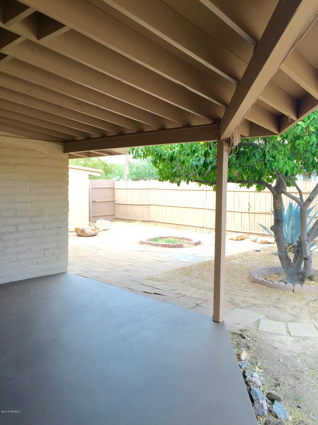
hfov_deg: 48.2
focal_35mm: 29
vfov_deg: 61.7
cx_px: 159
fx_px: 355
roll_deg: -0.2
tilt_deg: -3.8
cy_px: 212
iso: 32
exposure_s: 1/120
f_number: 2.2
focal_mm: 4.15
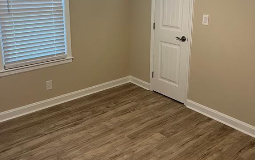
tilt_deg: -12.9
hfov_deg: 52.7
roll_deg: +0.6
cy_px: 47
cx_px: 128
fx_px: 257
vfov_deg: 34.0
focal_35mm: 37
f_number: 1.6
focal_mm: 5.1
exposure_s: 1/60
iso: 100
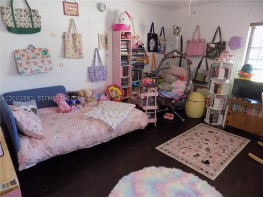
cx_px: 132
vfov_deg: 58.9
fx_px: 175
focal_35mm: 23
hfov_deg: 73.9
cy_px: 98
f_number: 3.1
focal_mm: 4
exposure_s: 1/20
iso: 400
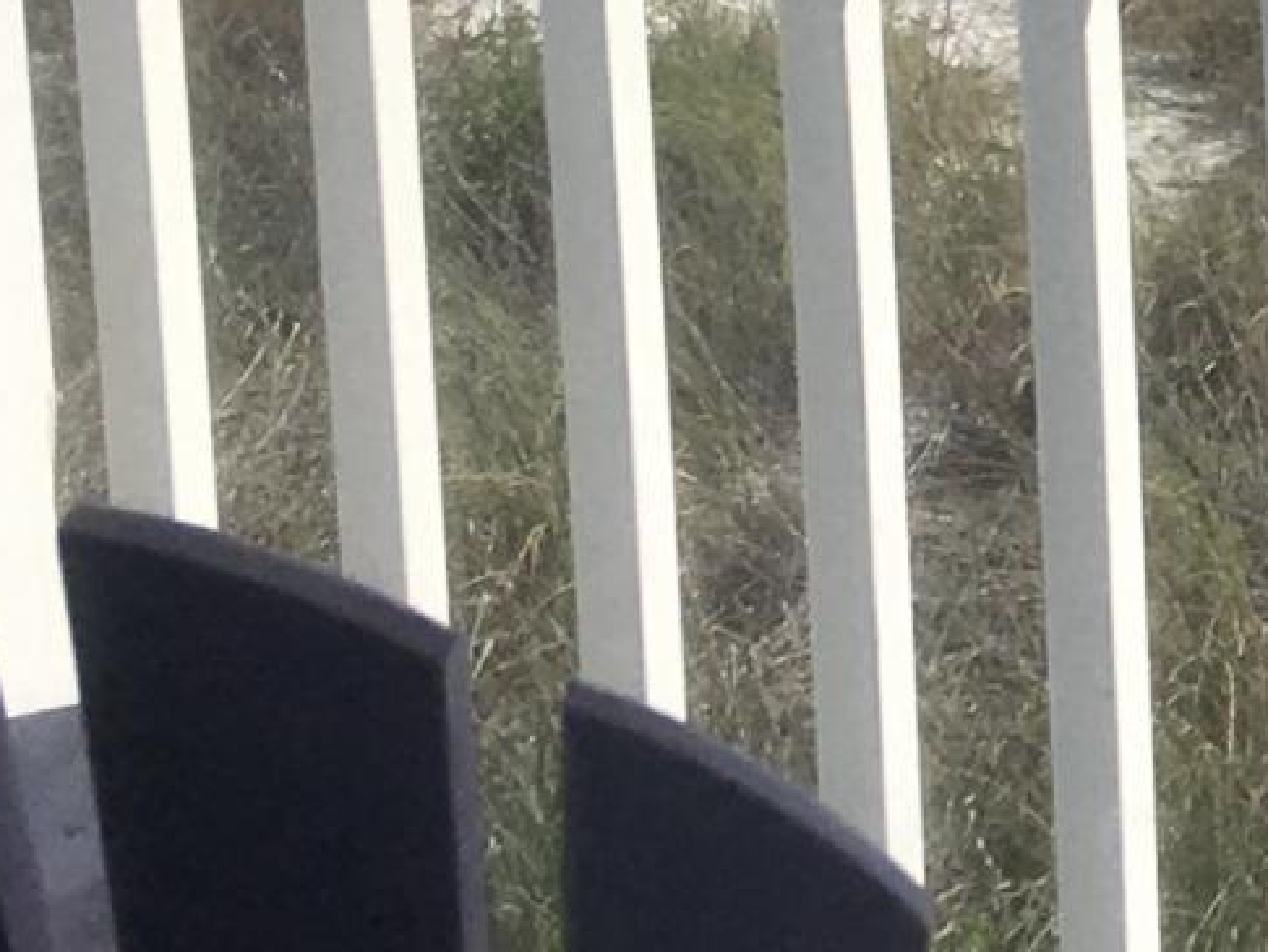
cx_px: 2502
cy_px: -579
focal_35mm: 179
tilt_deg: -9.8
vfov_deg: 8.1
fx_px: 6560
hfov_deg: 10.2
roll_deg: +0.6
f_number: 2.2
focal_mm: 4.15
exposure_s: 1/1876
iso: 25
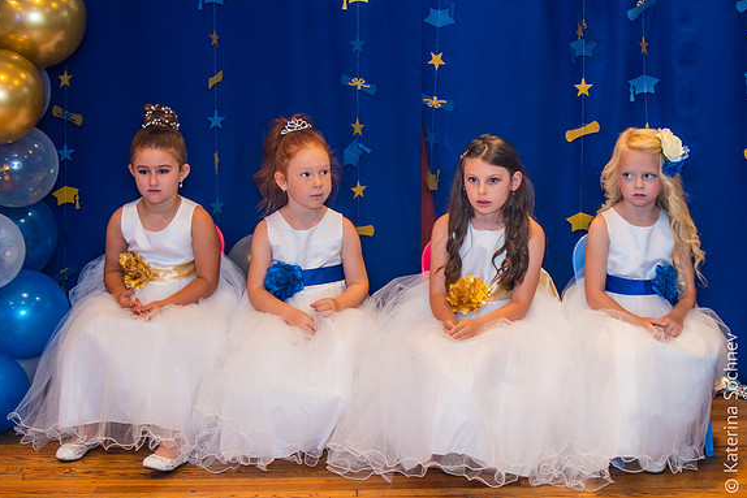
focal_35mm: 100
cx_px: 514
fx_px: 2075
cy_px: 316
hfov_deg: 20.3
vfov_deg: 13.7
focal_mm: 70
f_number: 2.8
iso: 1600
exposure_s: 1/125
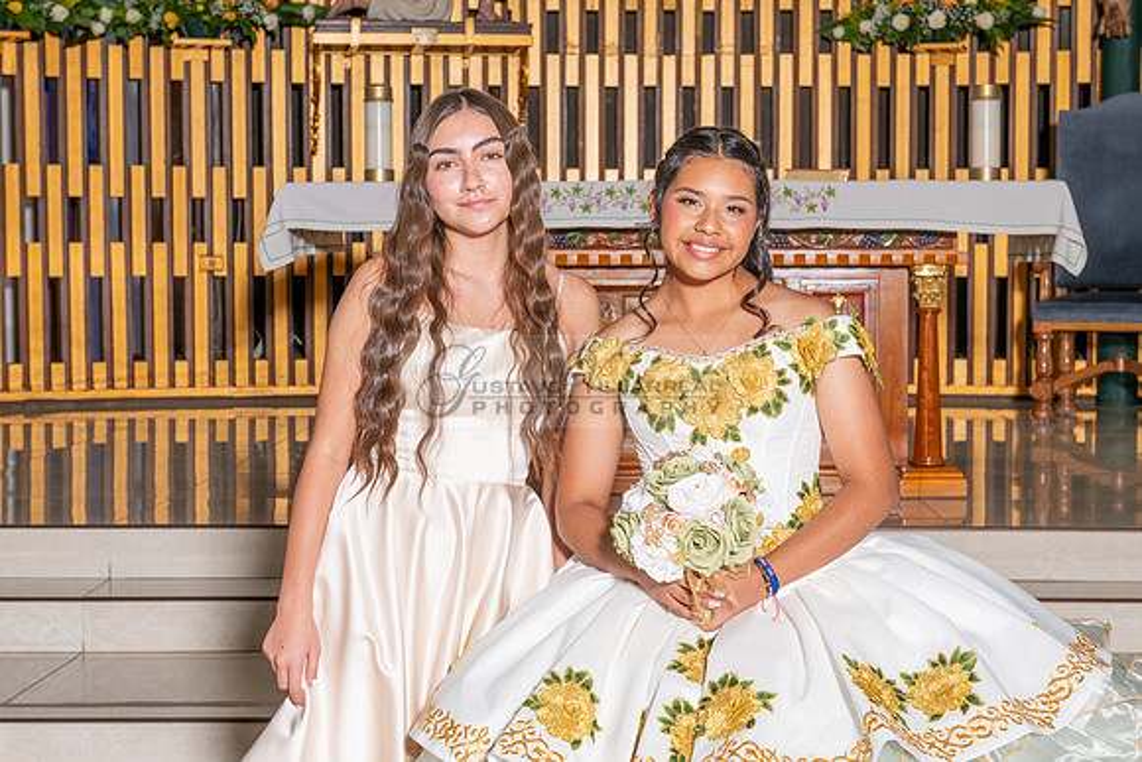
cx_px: 651
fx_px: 2171
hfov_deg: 29.4
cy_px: 365
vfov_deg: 19.9
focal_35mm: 68
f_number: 7.1
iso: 320
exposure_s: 1/160
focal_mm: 60
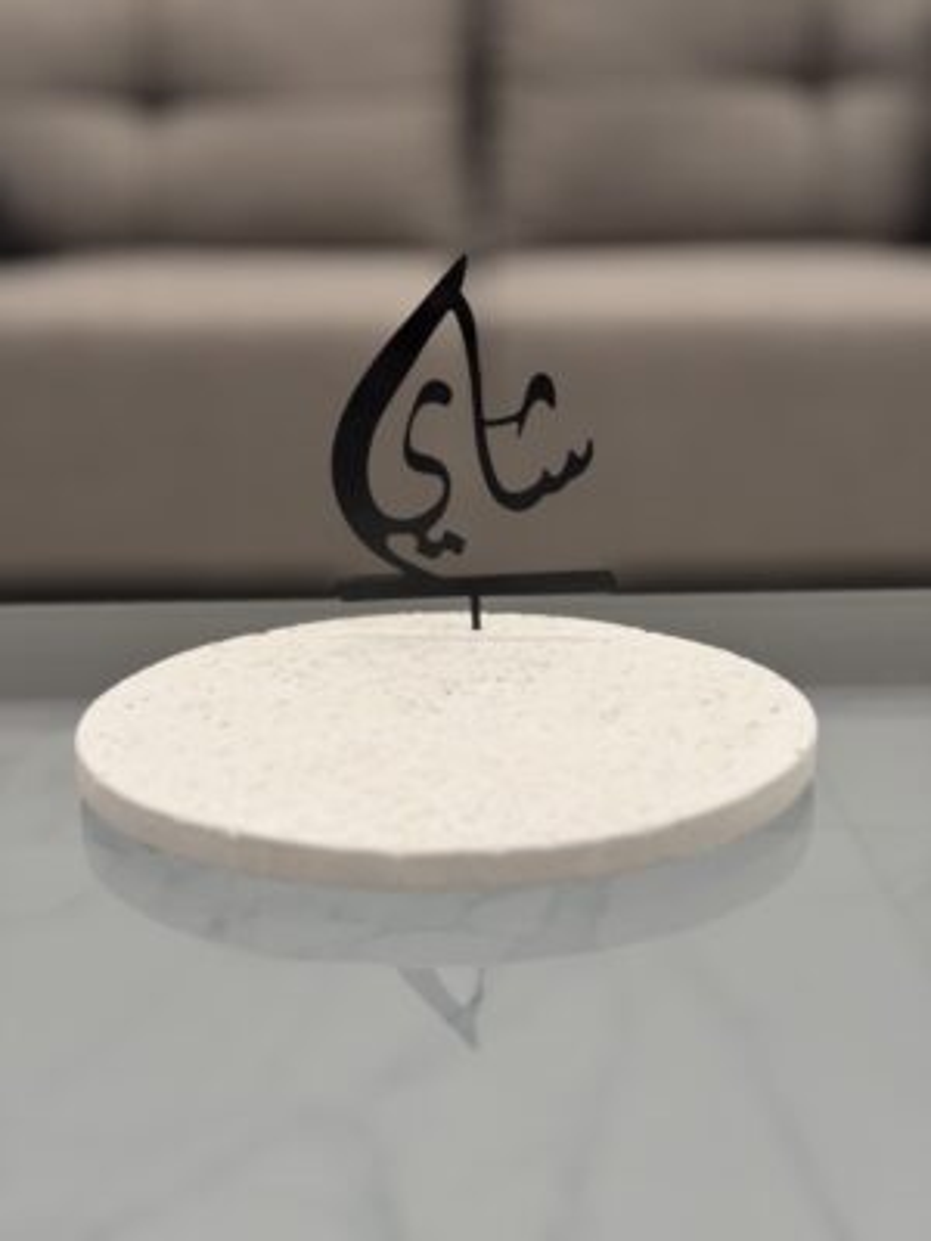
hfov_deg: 30.3
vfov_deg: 39.7
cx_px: 466
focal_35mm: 48
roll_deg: -0.2
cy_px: 620
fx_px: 1721
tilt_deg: -16.7
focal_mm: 6.76
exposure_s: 1/50
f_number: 1.78
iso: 64
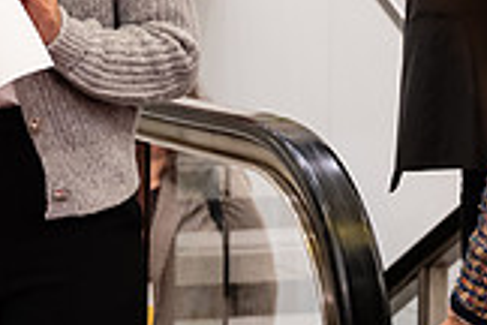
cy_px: -24
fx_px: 2854
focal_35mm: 211
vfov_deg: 6.5
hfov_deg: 9.6
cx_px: -99
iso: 1250
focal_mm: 57
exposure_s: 1/160
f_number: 3.2
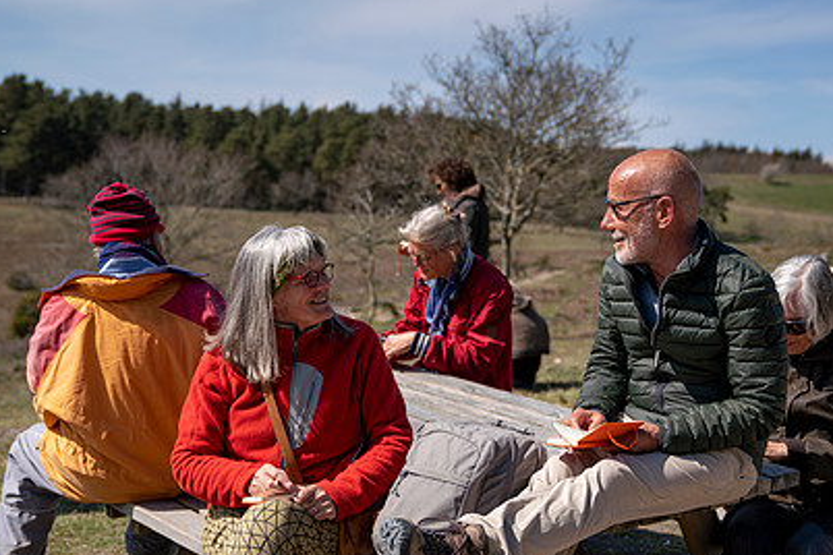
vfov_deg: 25.8
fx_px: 1203
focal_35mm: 52
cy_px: 374
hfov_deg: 38.2
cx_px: 443
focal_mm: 36
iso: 80
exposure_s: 1/2500
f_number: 2.8
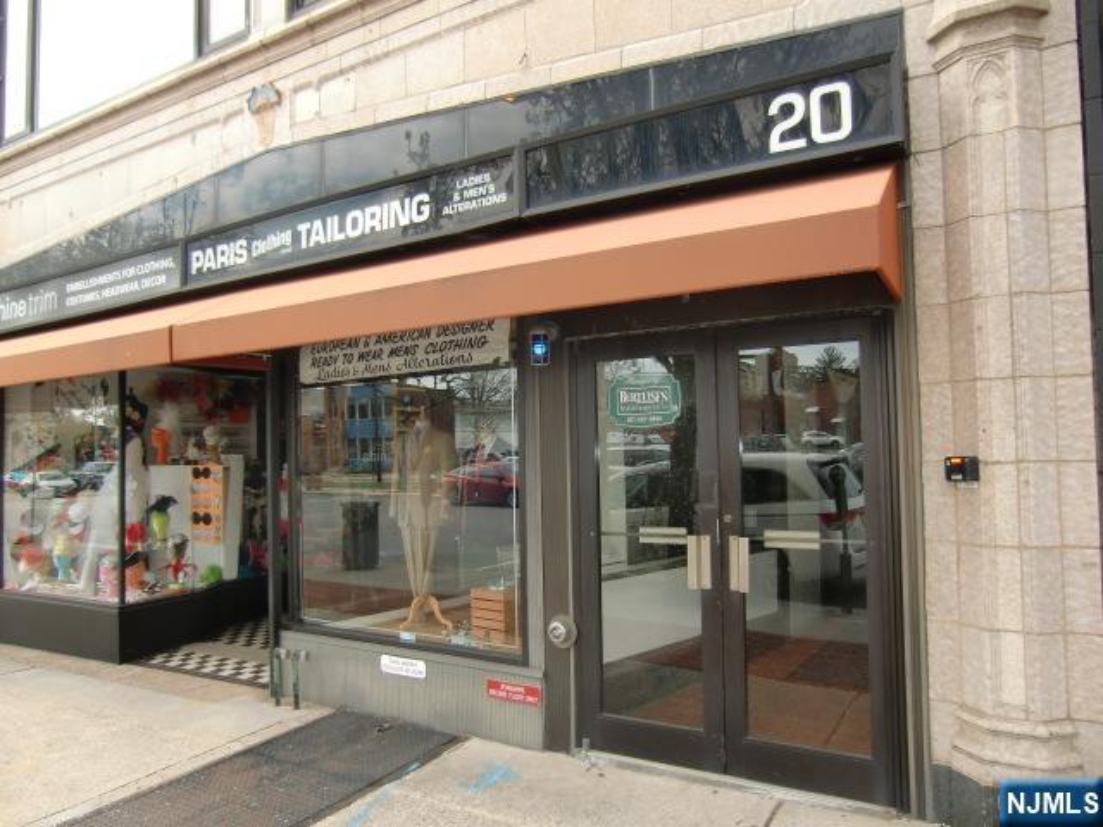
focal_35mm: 24
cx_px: 552
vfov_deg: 56.8
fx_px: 765
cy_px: 414
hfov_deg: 71.6
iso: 64
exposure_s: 1/160
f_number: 3.2
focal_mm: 4.3
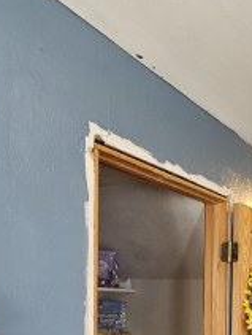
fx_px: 397
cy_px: 320
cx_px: 274
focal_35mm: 41
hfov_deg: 31.4
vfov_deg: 41.0
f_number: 2.2
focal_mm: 2.2
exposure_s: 1/30
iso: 320
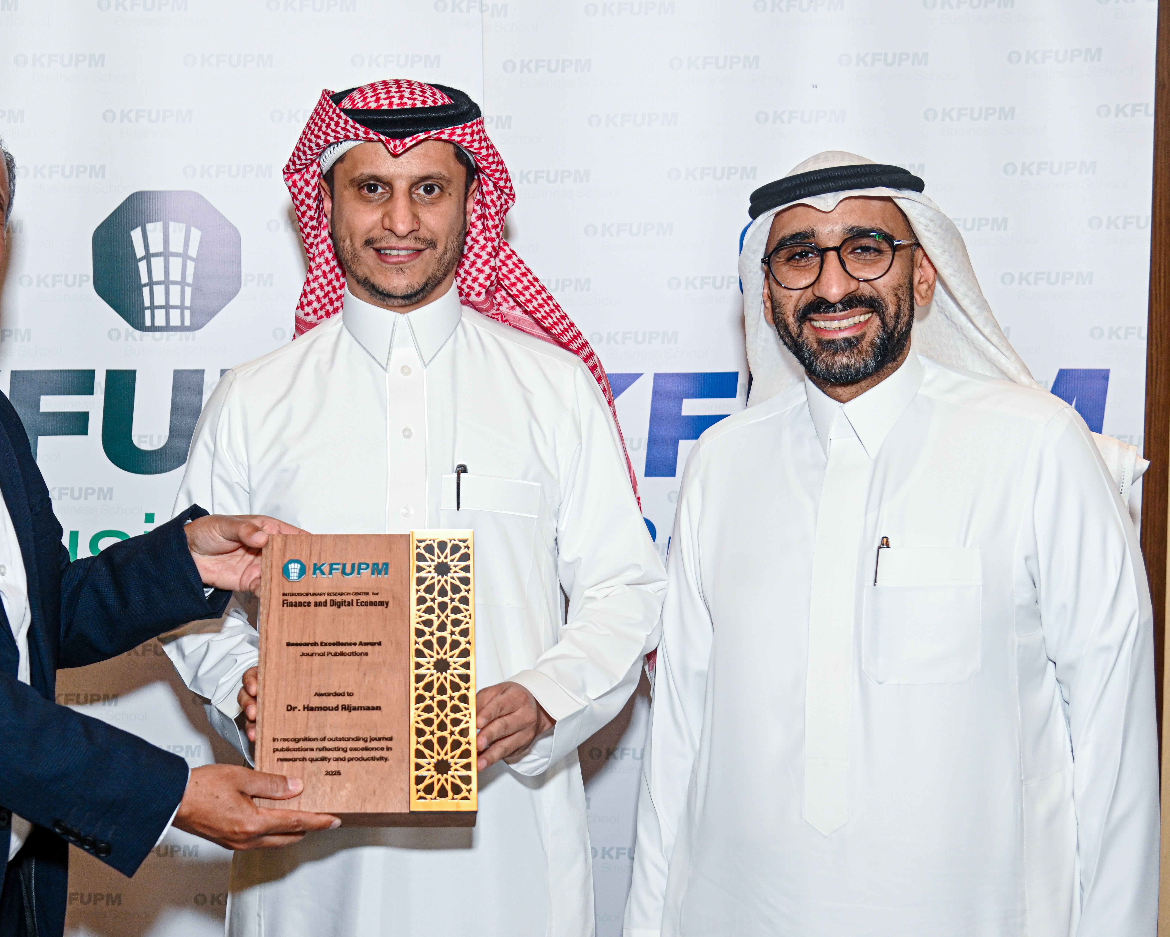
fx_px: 1939
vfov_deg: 27.1
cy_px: 494
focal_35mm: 56
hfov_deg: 33.4
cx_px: 421
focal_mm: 40
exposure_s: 1/160
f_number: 4.5
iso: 1000
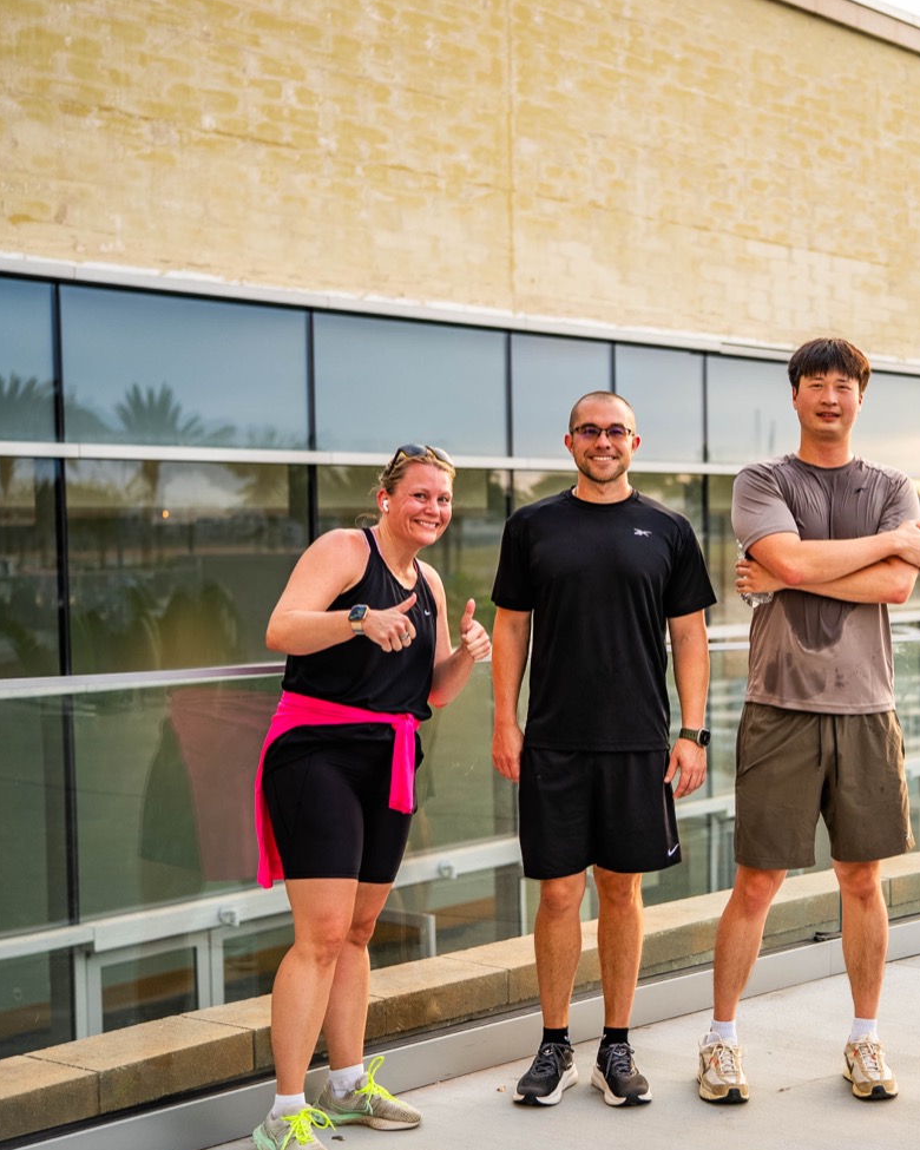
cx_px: 767
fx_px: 1940
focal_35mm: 57
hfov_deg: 26.1
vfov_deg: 33.0
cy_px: 627
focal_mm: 37
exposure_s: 1/250
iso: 160
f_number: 2
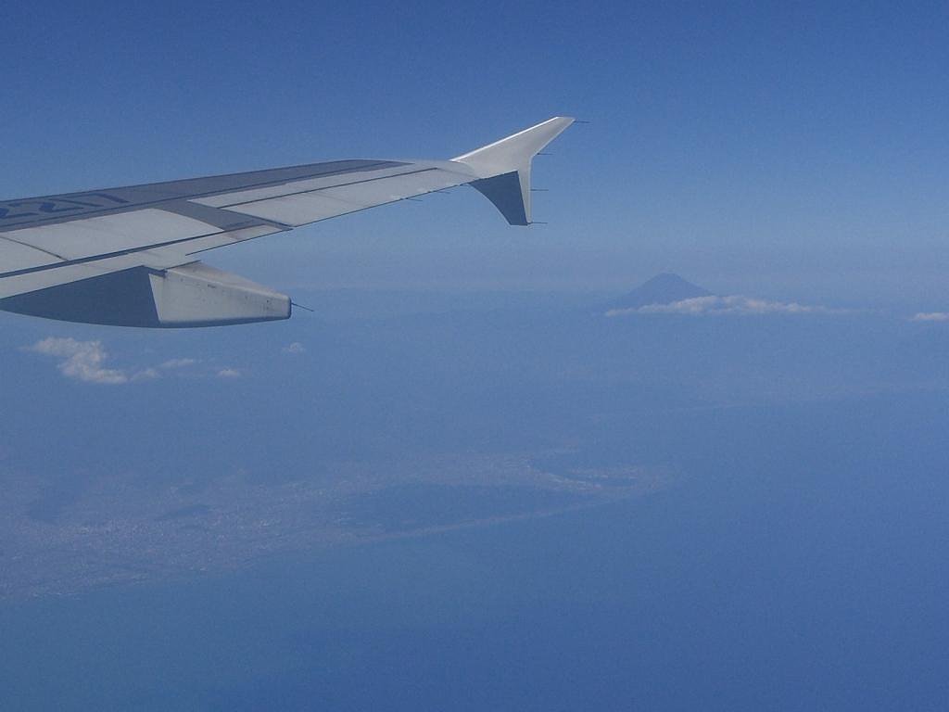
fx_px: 1042
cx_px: 474
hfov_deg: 49.0
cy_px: 356
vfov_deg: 37.7
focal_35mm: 38
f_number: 4
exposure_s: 1/1600
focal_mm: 7.9
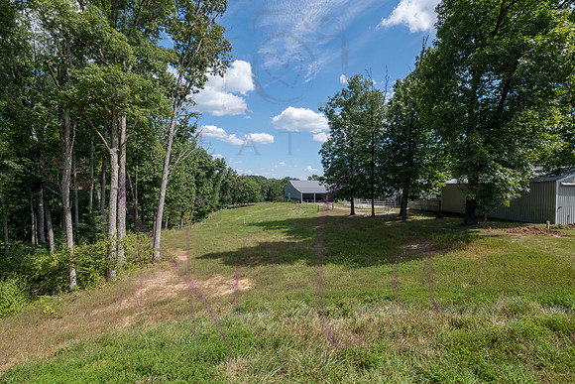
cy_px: 195
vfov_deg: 77.3
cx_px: 295
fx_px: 240
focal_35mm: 15
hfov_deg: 100.3
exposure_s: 1/400
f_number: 10
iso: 320
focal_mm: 14
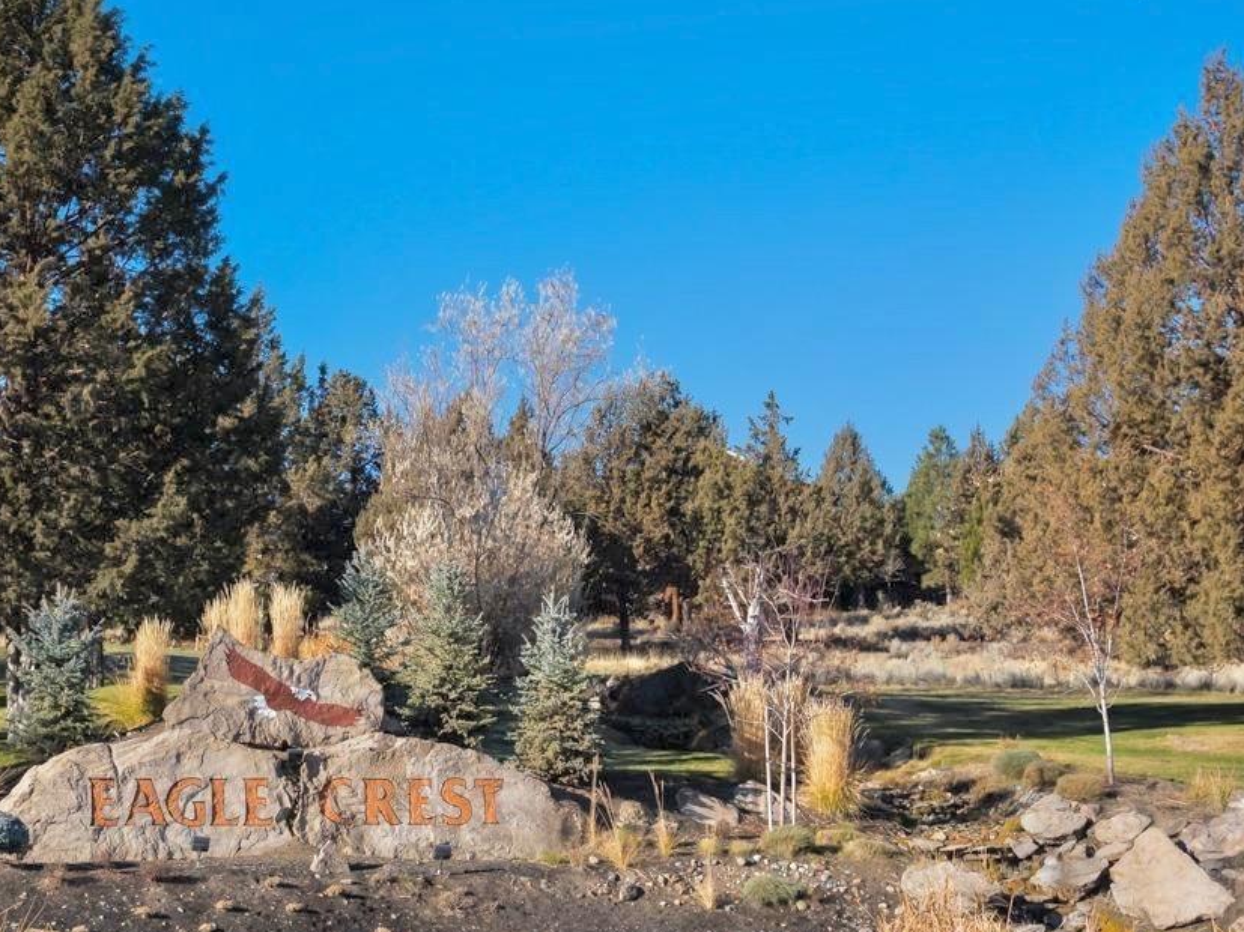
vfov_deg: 25.6
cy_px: 428
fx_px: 2048
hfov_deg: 32.7
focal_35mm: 57
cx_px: 229
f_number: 5.6
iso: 800
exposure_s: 1/6400
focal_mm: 35
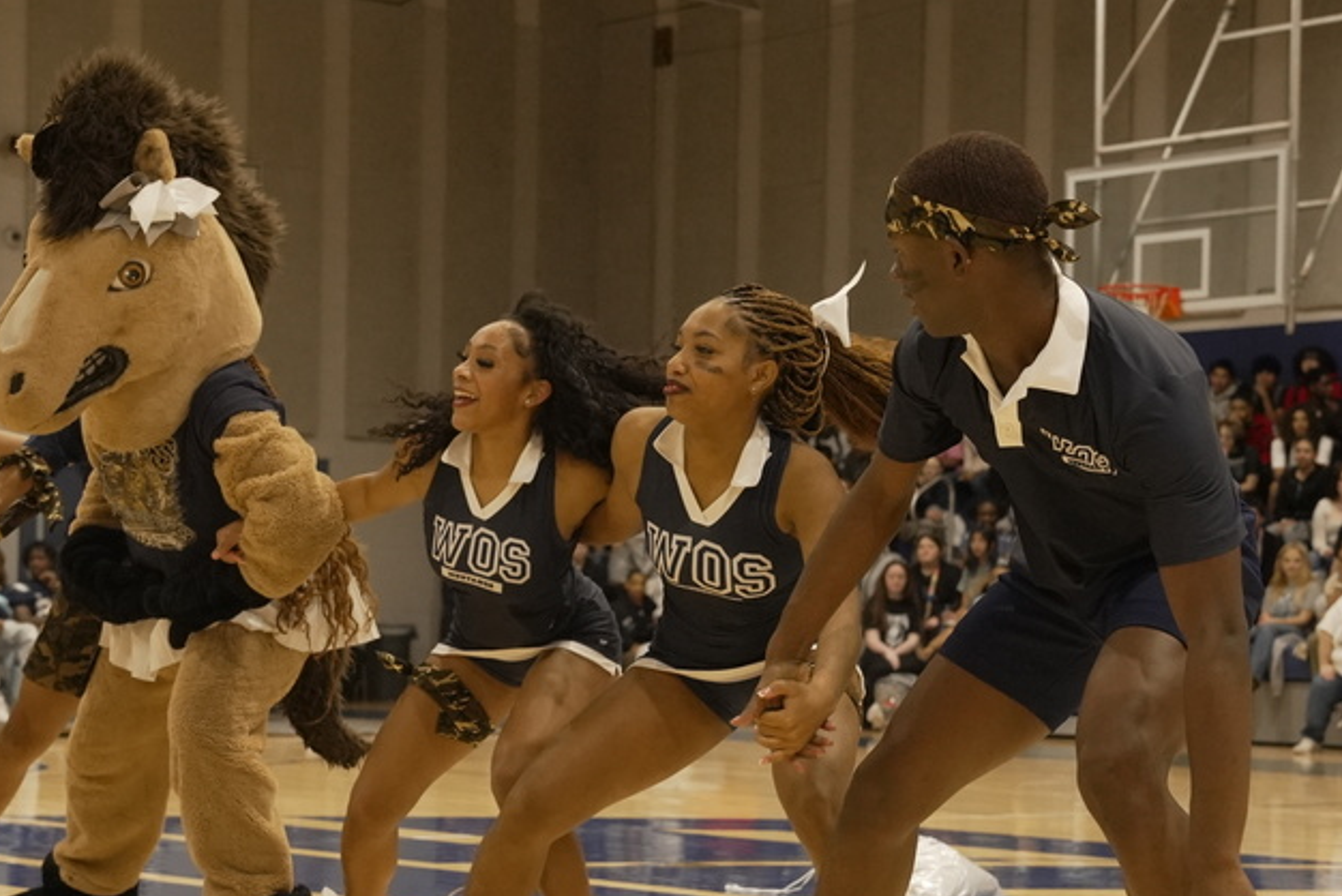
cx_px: 555
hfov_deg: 23.8
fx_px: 3176
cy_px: 592
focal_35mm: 85
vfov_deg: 16.0
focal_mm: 52.1
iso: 6400
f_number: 5
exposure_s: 1/1000
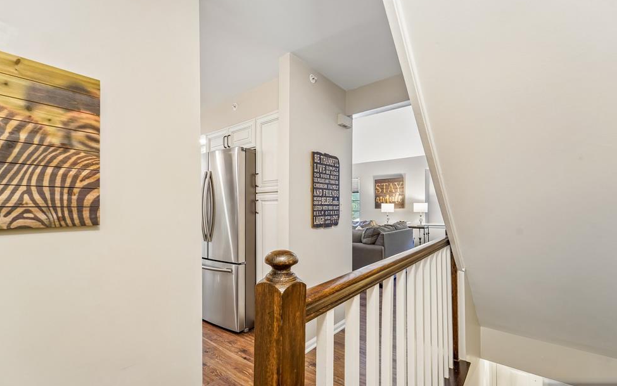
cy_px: 207
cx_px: 313
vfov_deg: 74.7
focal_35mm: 15
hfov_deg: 101.4
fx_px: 252
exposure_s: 1/5
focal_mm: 14
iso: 400
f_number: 8
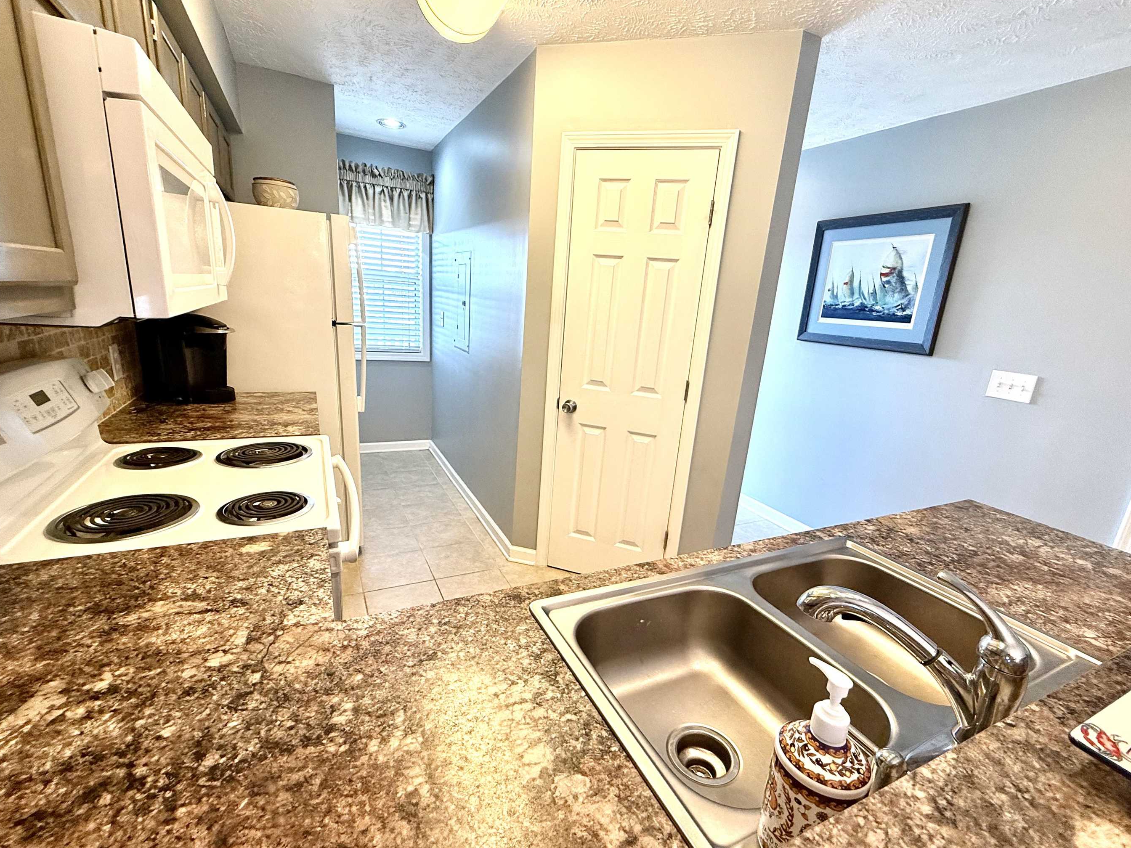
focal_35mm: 16
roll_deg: -4.3
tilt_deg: -16.1
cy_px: 445
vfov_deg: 78.1
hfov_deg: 94.5
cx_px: 580
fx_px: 523
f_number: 2.2
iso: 160
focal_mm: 2.22
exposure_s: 1/120
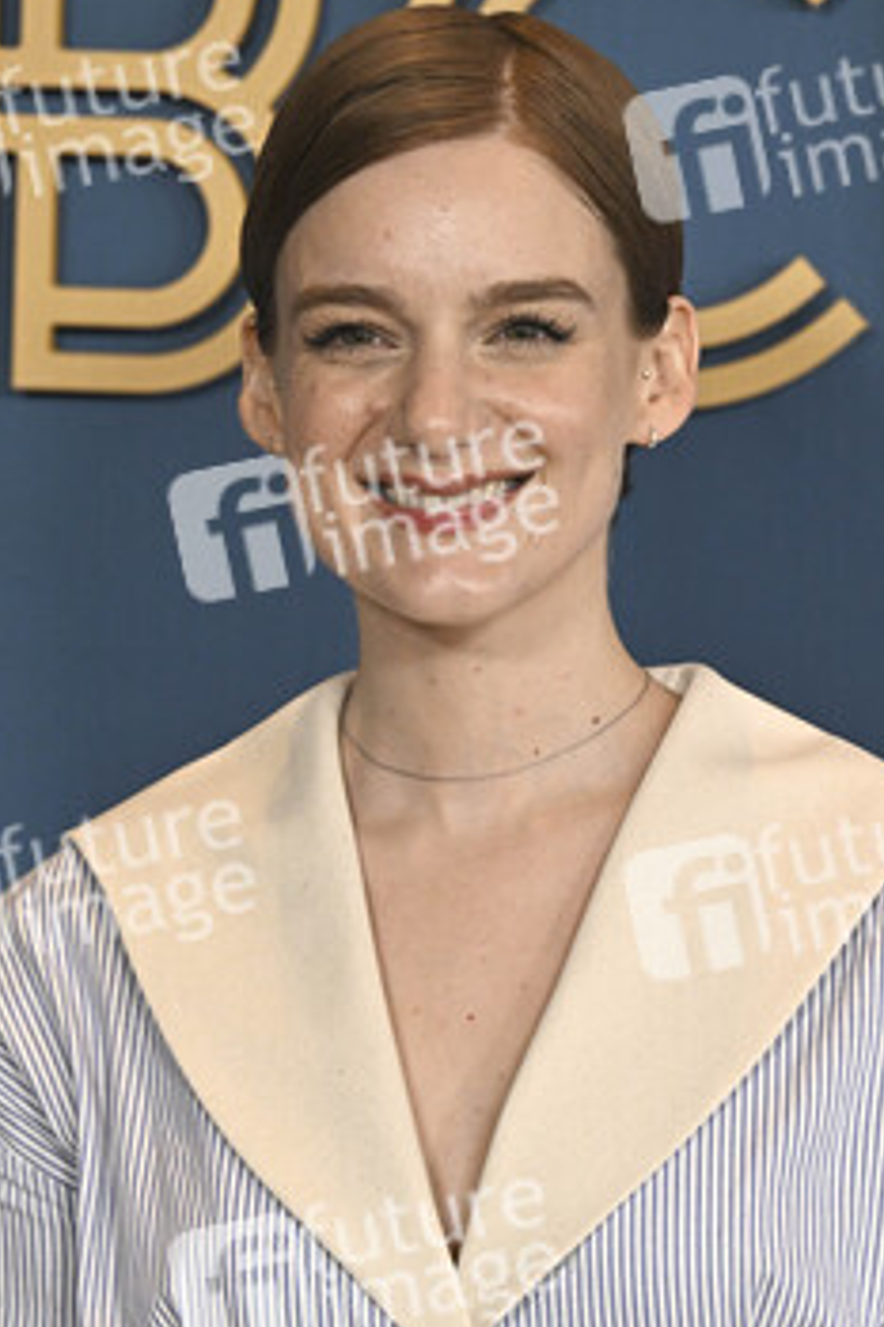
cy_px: 701
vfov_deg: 14.3
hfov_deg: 9.5
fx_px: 5309
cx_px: 474
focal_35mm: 144
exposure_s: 1/320
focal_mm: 126
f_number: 5.6
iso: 2000
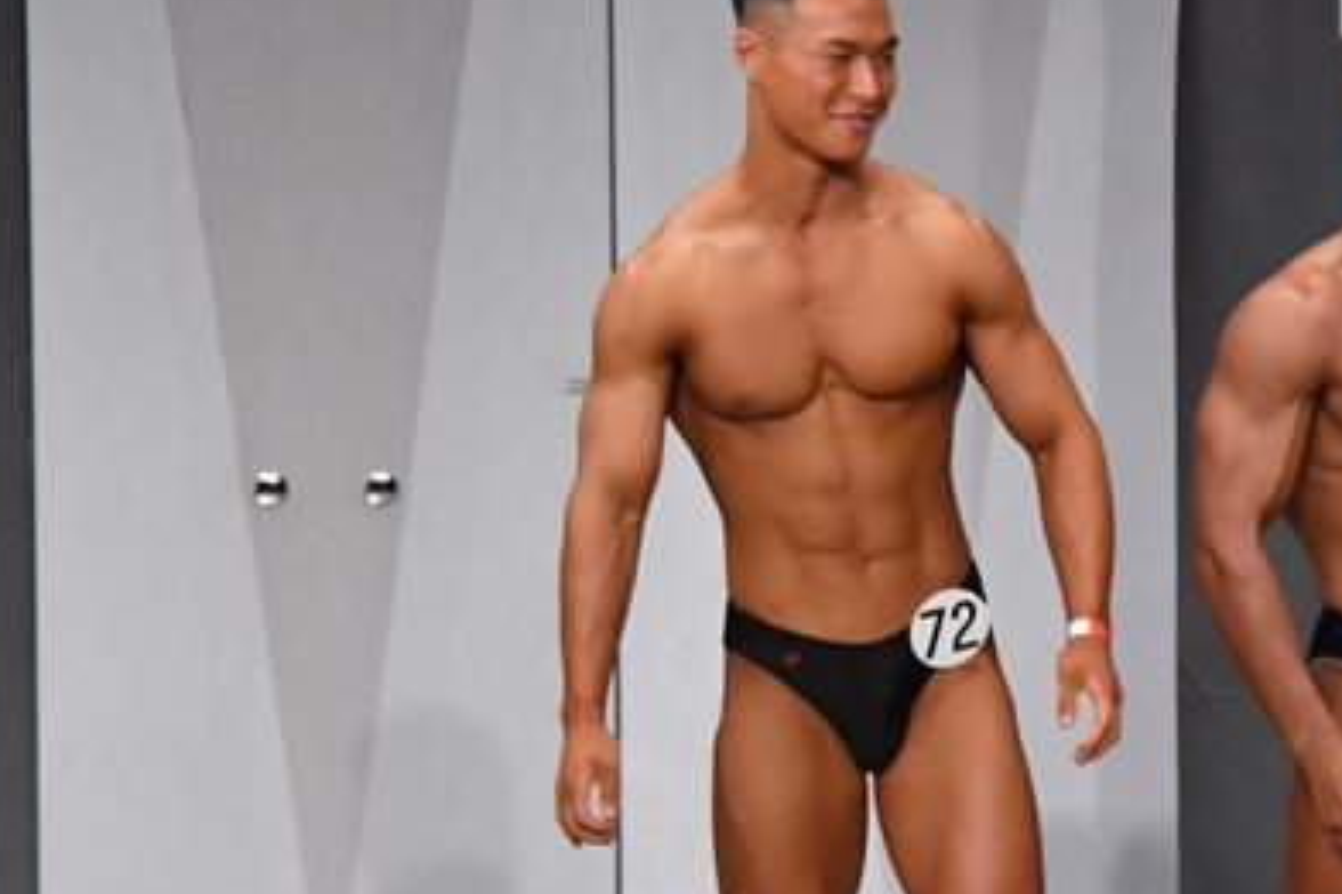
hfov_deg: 5.2
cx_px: 1279
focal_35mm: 399
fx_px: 14867
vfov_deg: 3.4
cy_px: 692
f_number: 5.6
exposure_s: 1/400
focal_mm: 135
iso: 6400
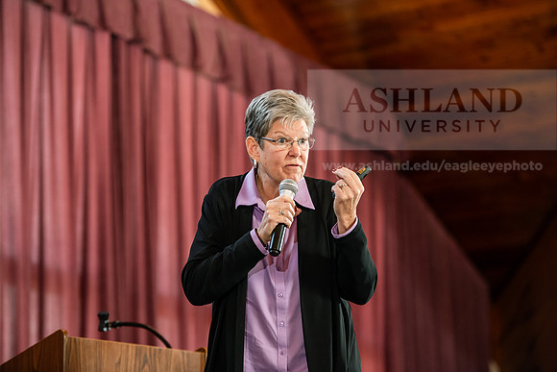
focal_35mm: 125
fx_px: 1934
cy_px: 186
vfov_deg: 11.0
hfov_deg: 16.4
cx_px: 278
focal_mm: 125
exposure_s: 1/200
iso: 1600
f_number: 3.2
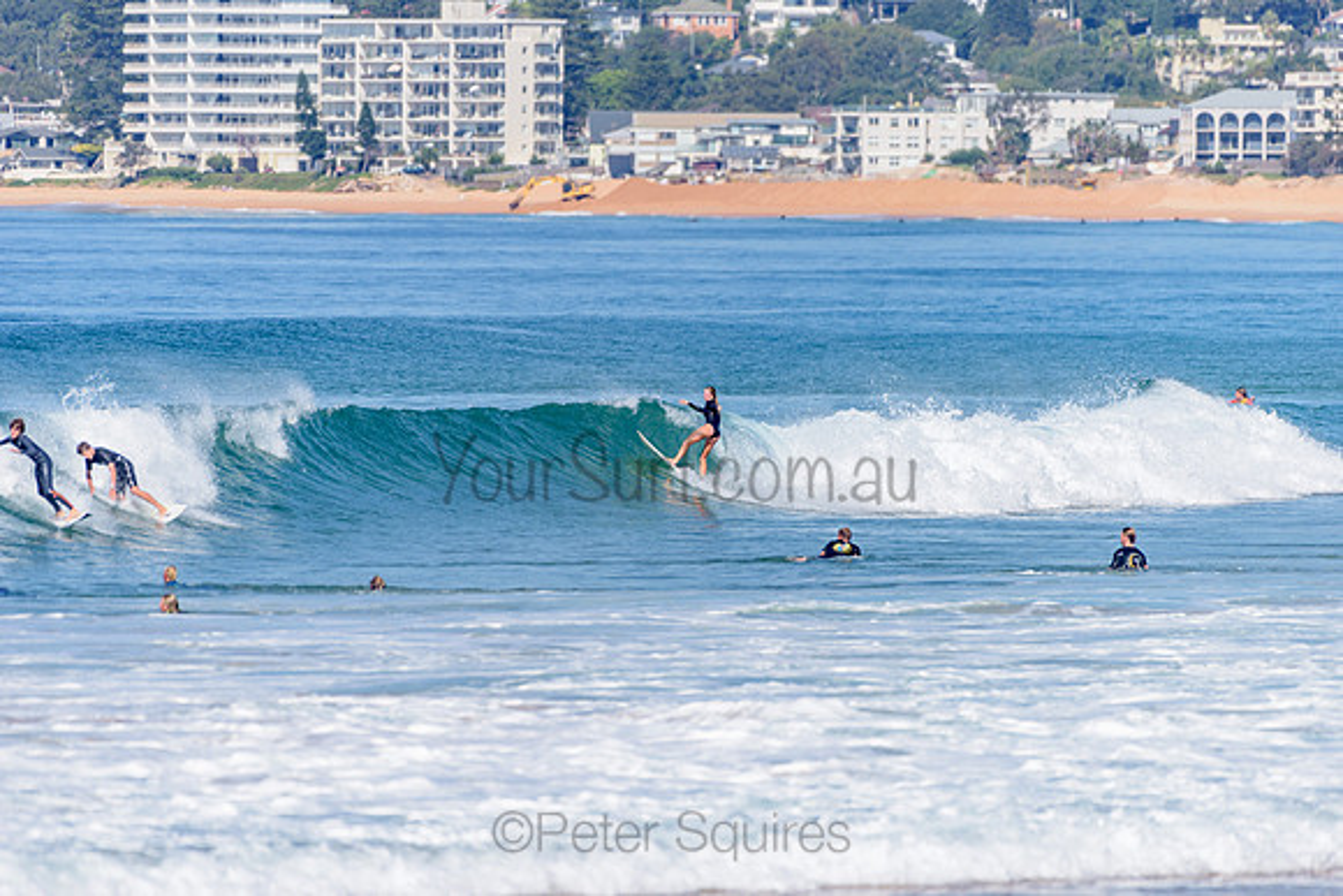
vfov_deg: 2.8
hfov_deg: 4.1
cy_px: 448
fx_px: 18656
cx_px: 672
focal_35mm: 500
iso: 125
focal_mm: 500
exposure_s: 1/2000
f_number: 5.6
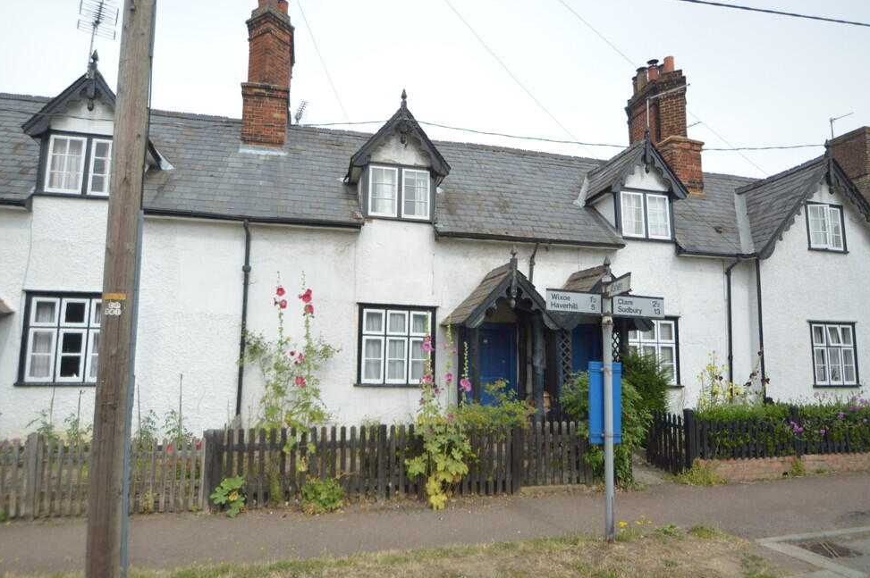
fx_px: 496
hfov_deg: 82.5
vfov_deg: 60.5
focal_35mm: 21
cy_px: 303
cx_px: 435
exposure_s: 1/4000
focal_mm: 13
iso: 900
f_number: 3.8
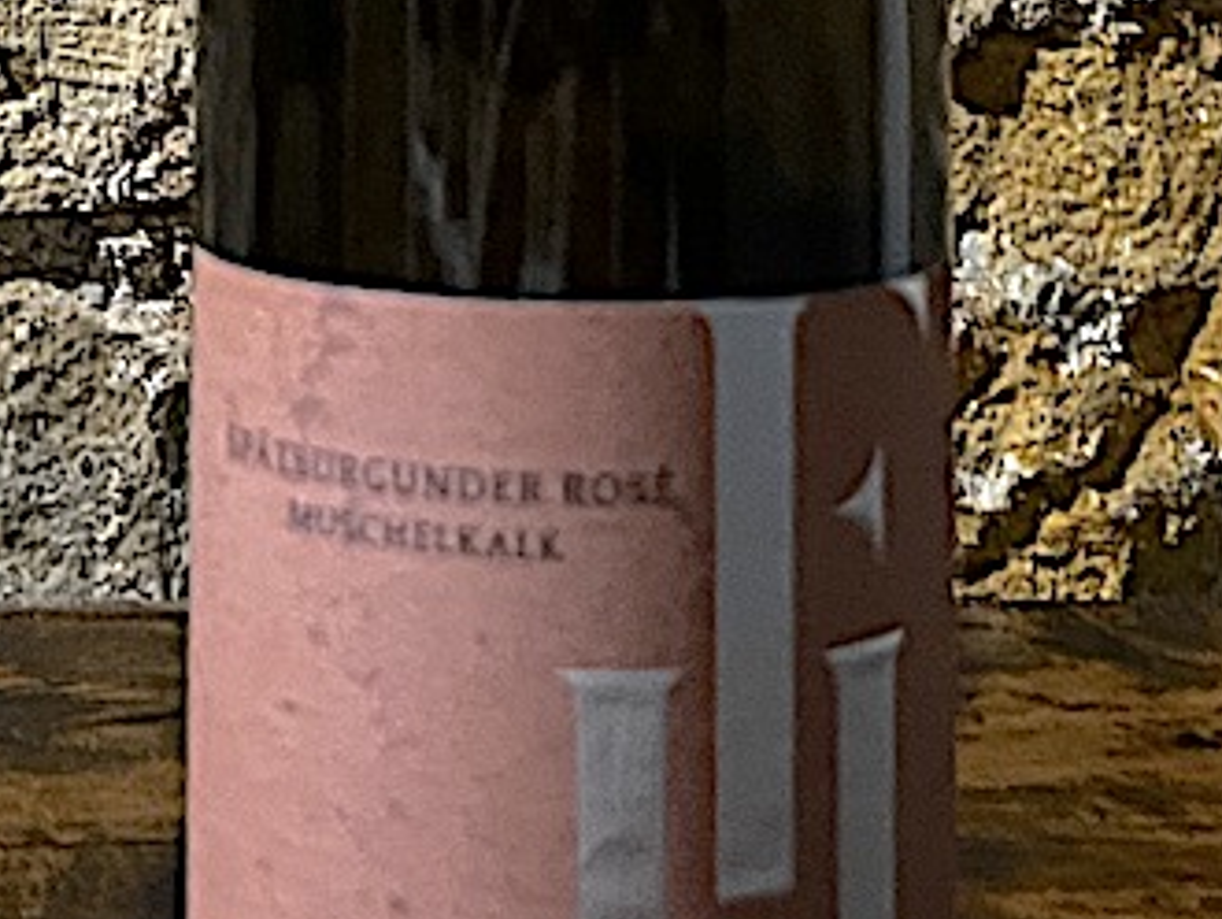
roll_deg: -0.9
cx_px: 318
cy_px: -460
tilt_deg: +1.0
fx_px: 3674
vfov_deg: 13.4
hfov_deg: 18.8
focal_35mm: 104
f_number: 1.5
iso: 640
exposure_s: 1/33
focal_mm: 5.7
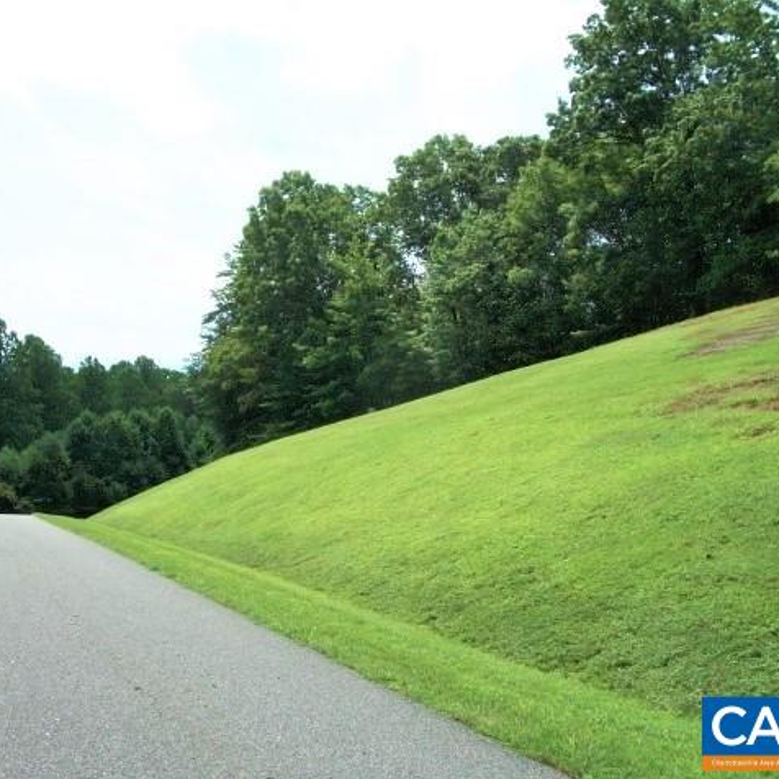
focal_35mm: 38
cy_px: 391
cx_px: 358
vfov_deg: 43.9
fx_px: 967
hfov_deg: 43.8
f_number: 5.5
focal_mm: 5.7
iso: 80
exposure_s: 1/400
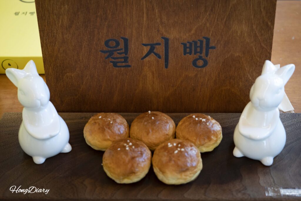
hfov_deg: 33.9
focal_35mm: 59
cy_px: 100
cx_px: 150
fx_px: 493
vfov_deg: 23.0
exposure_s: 1/160
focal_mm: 59
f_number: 5.6
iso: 2000
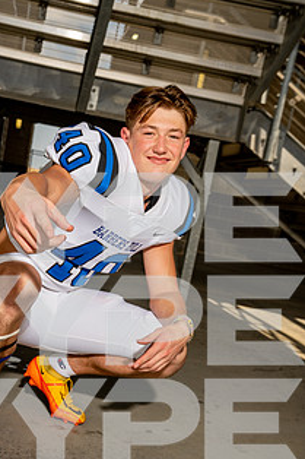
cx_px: 89
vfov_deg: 37.0
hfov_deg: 25.3
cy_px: 322
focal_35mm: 53
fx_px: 674
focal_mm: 37
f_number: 7.1
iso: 100
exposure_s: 1/250
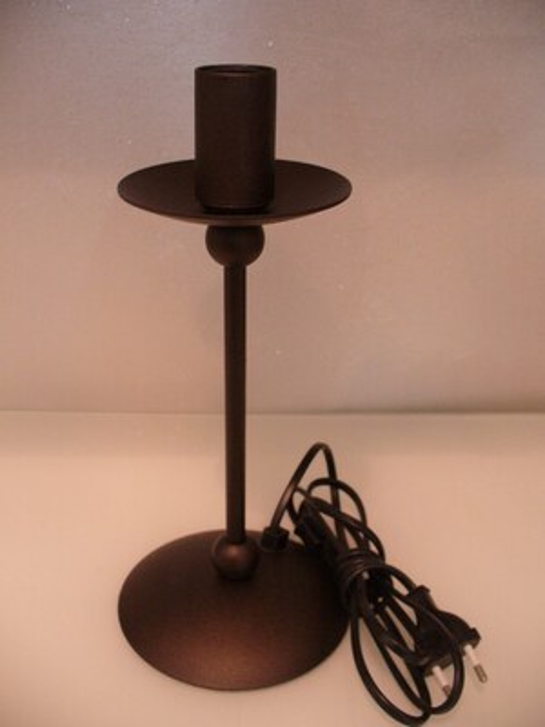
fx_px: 777
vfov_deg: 50.1
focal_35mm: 37
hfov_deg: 38.7
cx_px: 272
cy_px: 364
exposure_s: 1/25
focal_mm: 6.1
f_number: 2.8
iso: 200
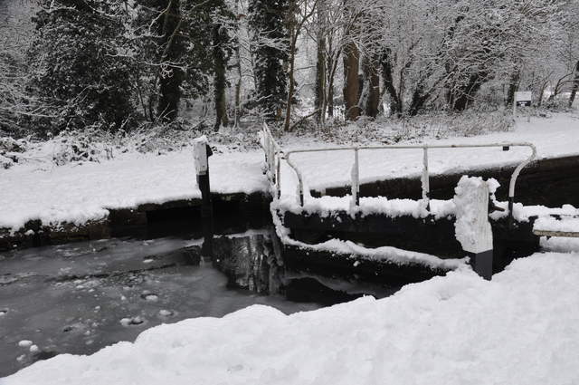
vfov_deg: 35.4
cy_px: 192
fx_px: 602
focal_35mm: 38
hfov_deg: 51.3
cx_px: 290
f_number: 9
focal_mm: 25
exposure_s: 1/320
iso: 640
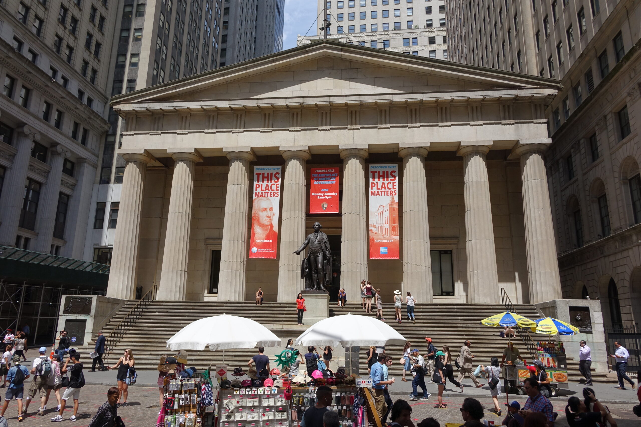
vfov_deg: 49.6
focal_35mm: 26
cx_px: 320
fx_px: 463
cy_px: 214
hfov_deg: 69.4
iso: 125
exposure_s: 1/800
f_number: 4.5
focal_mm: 9.67
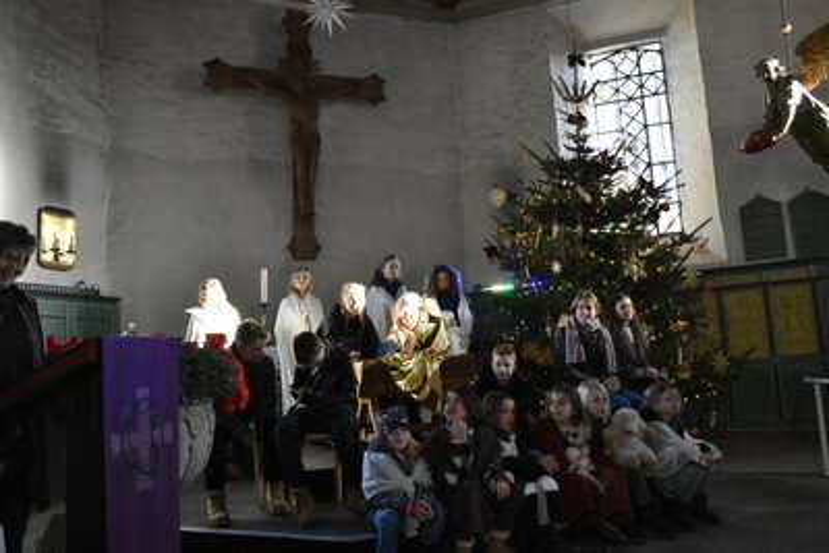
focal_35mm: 30
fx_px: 691
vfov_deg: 43.6
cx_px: 414
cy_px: 276
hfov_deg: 61.9
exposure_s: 1/125
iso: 2500
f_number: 5
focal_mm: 20
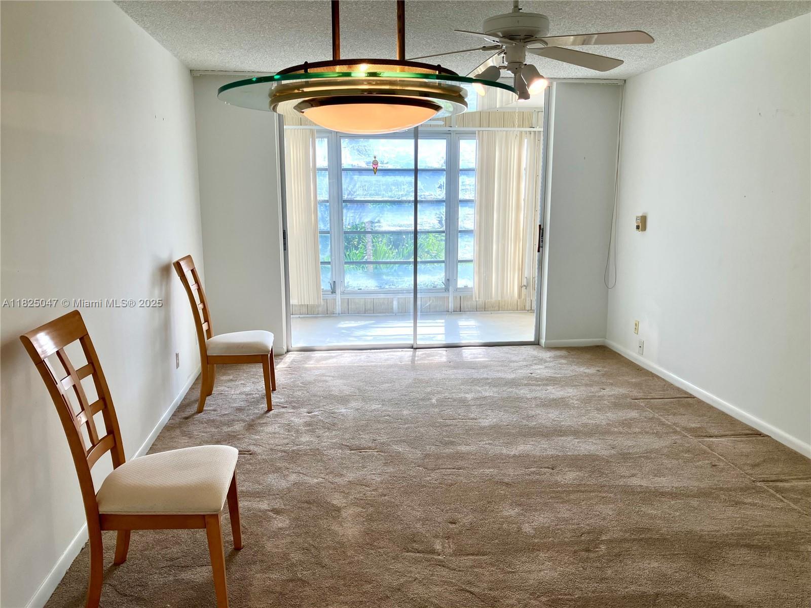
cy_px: 304
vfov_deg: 49.7
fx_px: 656
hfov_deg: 63.5
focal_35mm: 28
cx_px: 406
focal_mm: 3.99
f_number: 1.8
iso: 32
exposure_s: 1/226
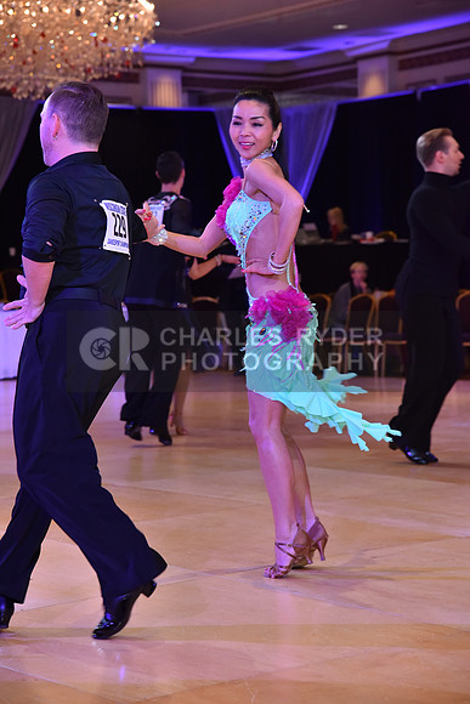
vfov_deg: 23.6
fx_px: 1683
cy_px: 352
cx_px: 235
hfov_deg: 15.9
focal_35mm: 86
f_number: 5
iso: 1600
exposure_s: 1/250
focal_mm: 86
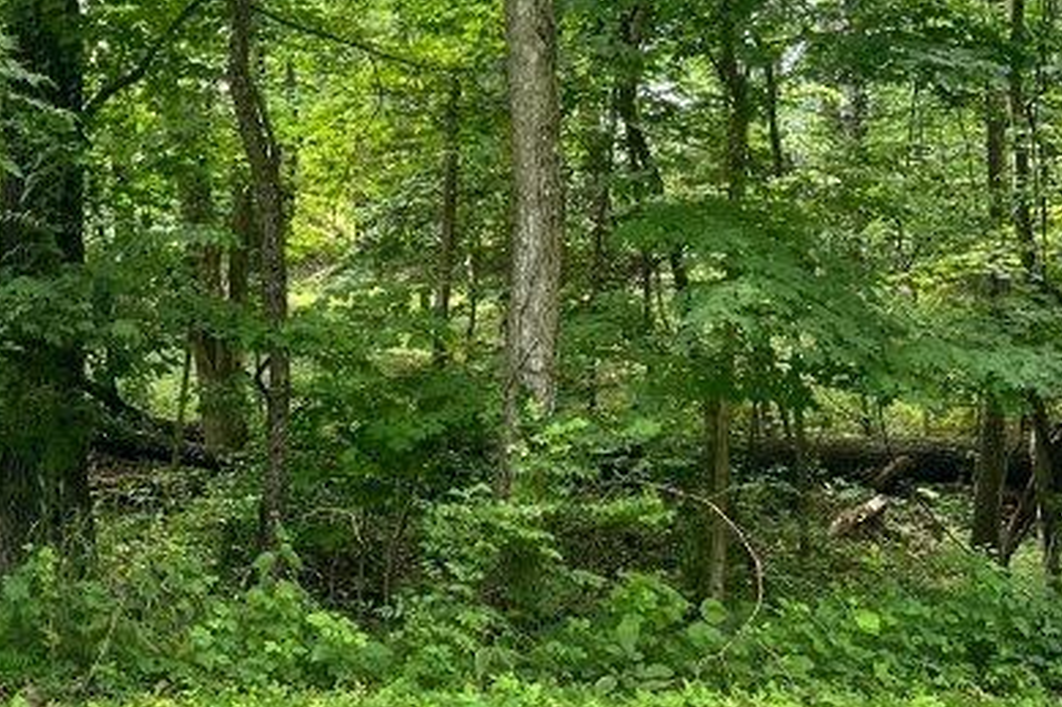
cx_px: 214
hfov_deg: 31.1
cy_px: 263
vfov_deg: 21.5
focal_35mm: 63
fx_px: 1858
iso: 40
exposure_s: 1/248
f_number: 1.6
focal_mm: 5.1
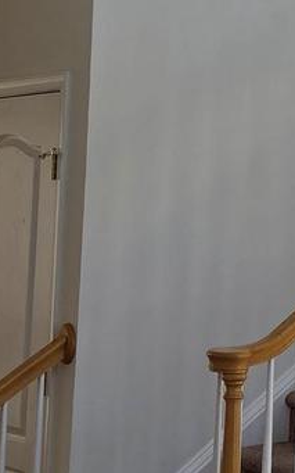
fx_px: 1326
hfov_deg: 11.1
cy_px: 172
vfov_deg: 20.2
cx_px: 656
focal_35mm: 103
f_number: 1.8
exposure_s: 1/359
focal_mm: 5.4
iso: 50
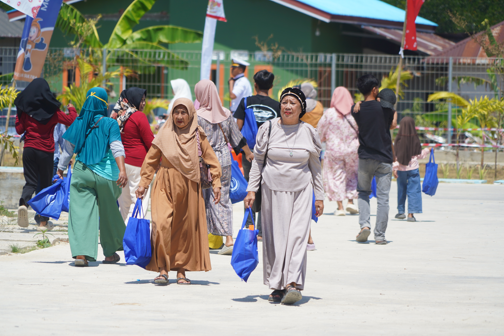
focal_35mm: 241
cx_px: 253
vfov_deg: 5.7
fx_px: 3374
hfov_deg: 8.5
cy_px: 168
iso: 100
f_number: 6.3
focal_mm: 240
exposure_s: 1/400
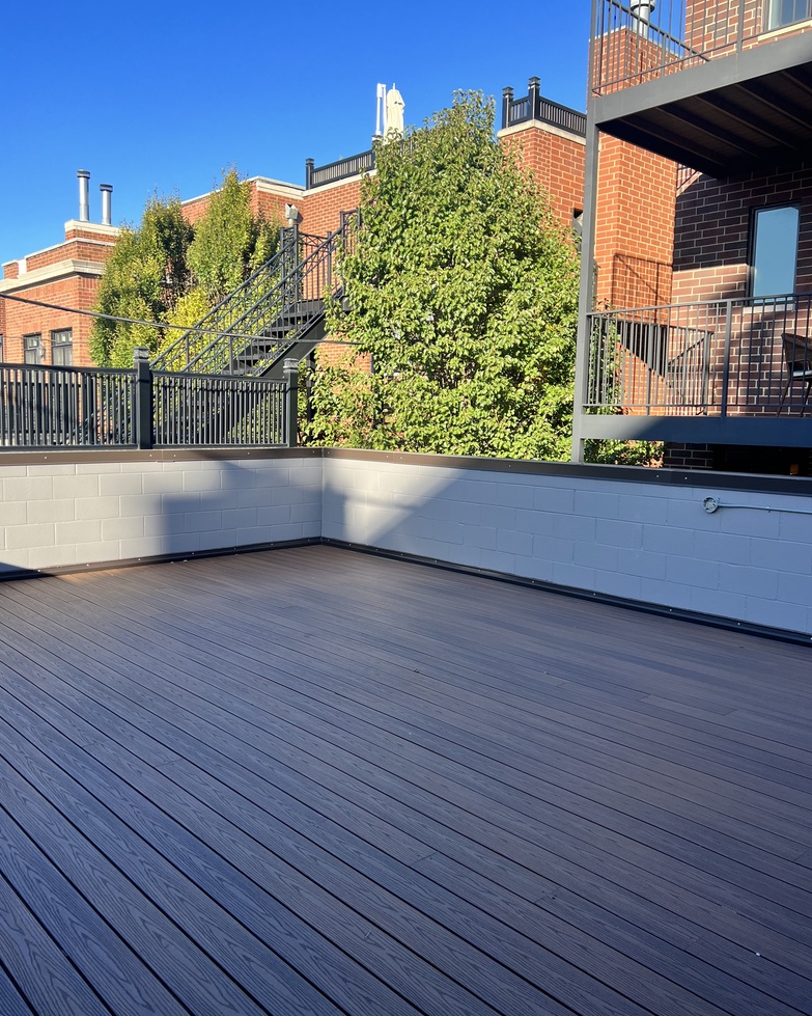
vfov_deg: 62.2
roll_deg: +0.4
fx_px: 841
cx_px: 404
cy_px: 489
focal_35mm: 28
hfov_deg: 51.5
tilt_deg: -4.7
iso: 50
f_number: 1.5
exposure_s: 1/1311
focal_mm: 5.7
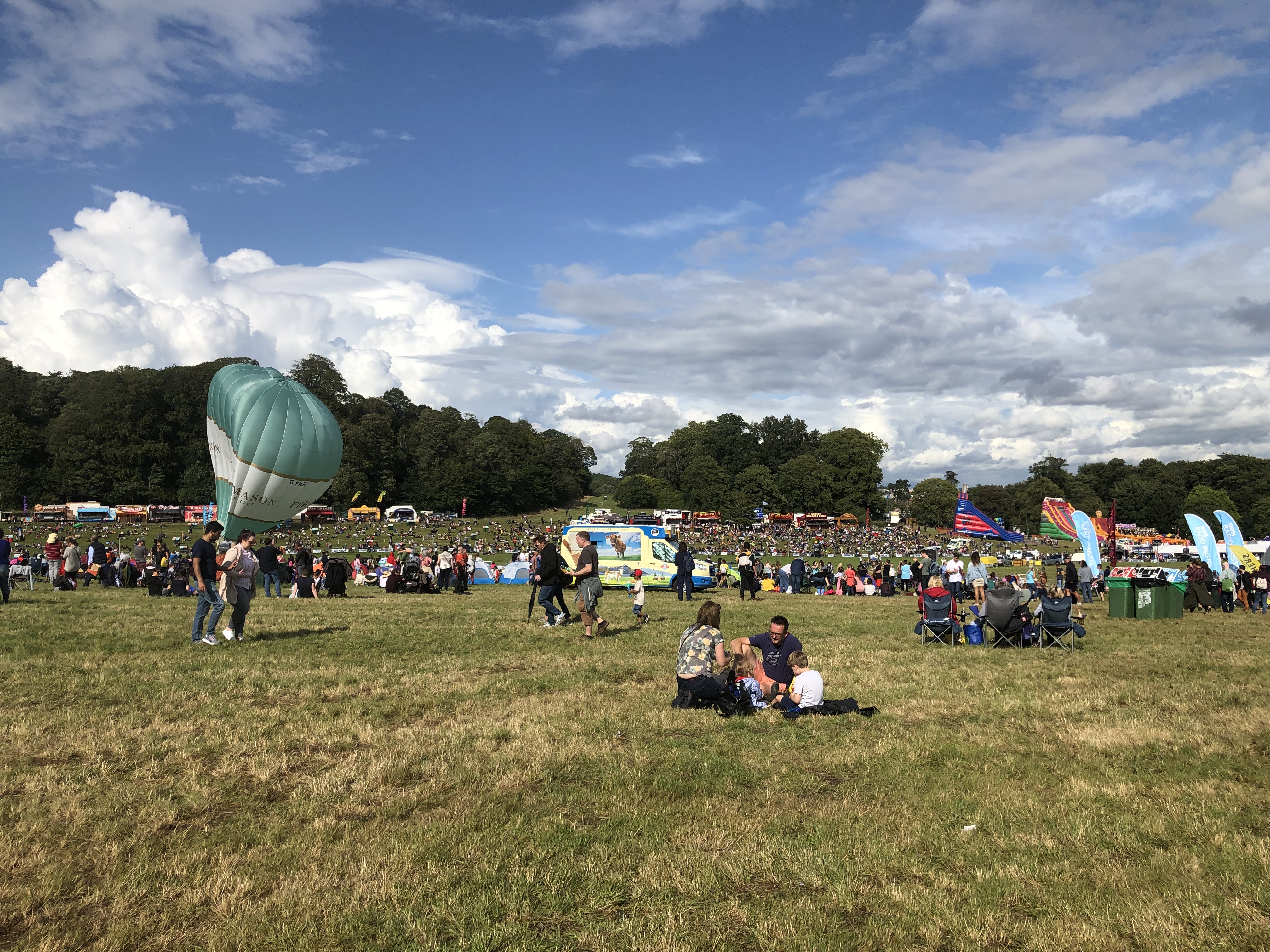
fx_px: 1027
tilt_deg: +0.3
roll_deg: +2.2
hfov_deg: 63.4
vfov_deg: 49.7
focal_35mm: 28
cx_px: 635
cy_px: 476
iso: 20
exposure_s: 1/3690
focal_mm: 3.99
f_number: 1.8
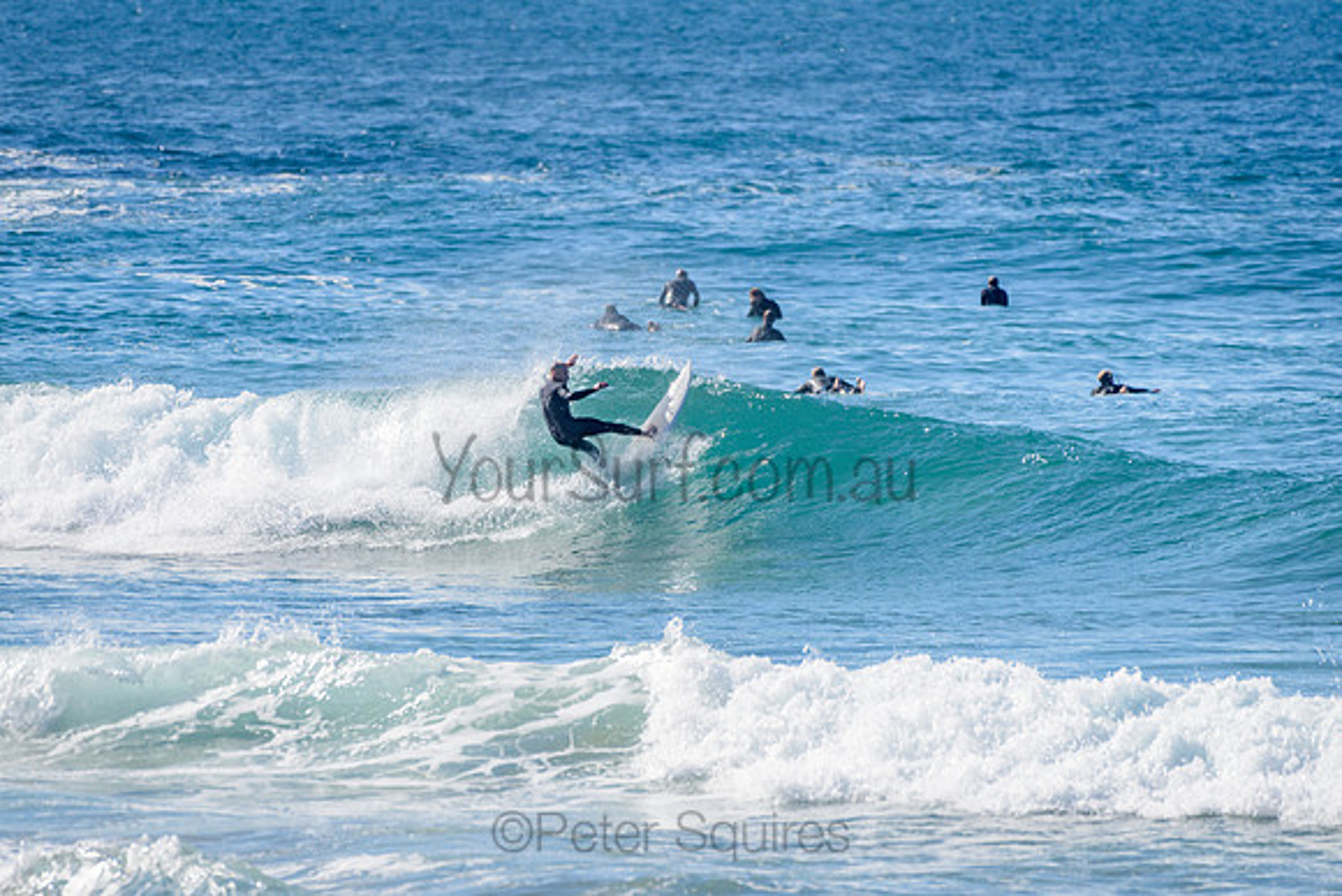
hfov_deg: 3.4
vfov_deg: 2.2
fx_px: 22865
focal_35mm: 613
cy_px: 437
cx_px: 585
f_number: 5.6
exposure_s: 1/4000
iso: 280
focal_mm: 500
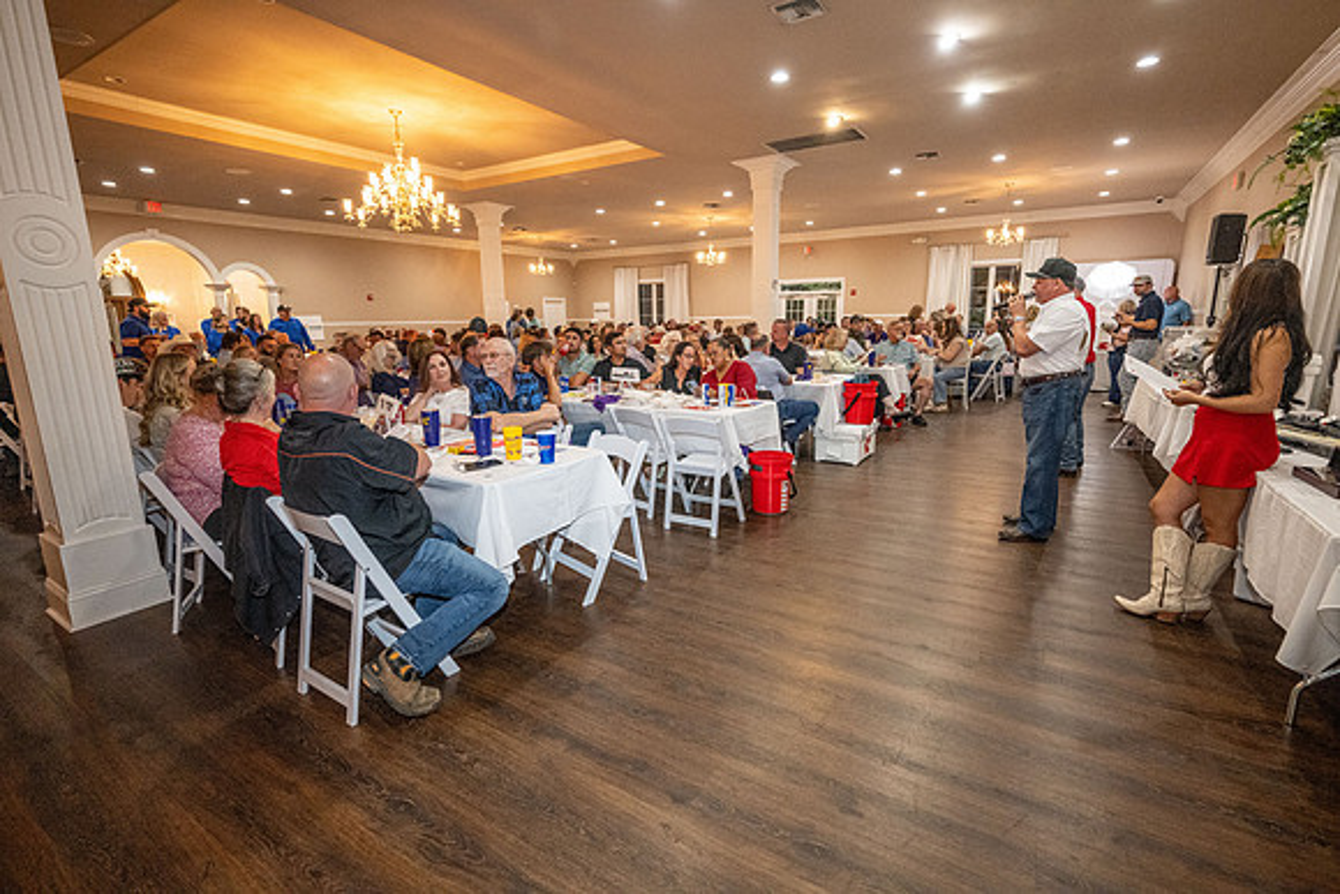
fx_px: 614
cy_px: 447
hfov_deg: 95.0
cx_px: 670
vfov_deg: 72.1
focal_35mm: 16
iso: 5000
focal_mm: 16.5
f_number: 4
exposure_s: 1/200
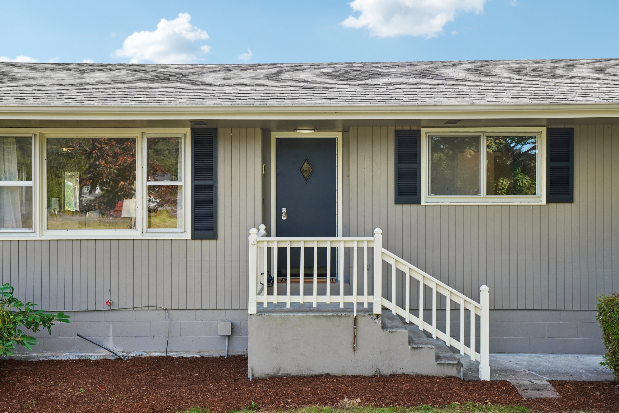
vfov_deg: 36.9
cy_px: 209
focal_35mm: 36
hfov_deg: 53.1
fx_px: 619
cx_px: 308
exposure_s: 1/200
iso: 400
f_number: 8
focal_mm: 35
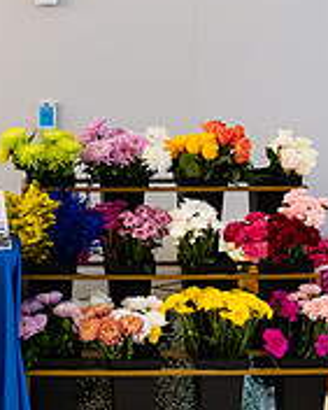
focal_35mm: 85
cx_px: 4
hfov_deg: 17.7
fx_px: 1031
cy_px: 169
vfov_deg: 22.4
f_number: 3.2
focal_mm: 26.5
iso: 1250
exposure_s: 1/200
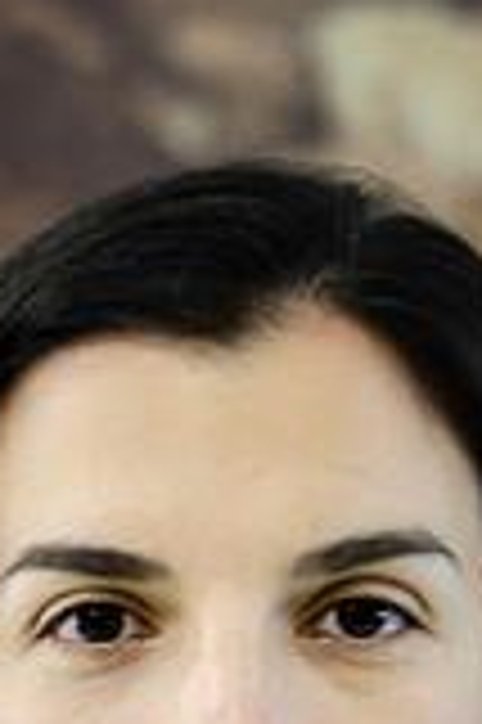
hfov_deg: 4.9
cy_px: 827
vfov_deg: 7.3
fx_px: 5615
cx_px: 246
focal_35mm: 279
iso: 400
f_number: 1.8
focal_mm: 50
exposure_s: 1/50
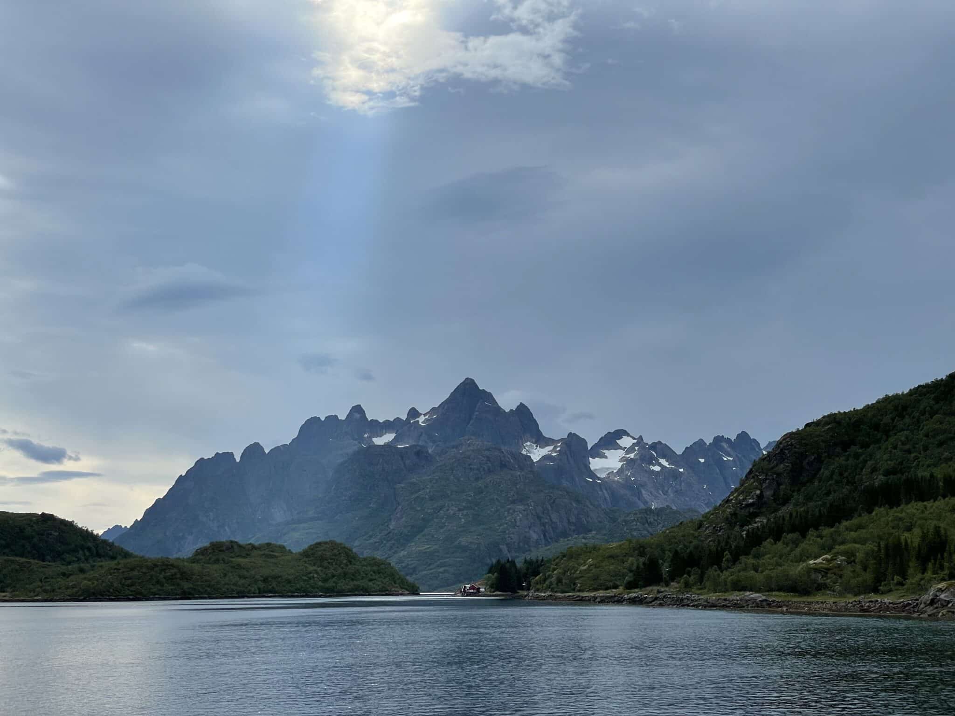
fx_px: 1435
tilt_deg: +11.5
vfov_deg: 28.0
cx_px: 478
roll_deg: -0.5
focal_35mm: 52
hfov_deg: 36.8
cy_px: 358
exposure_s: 1/1712
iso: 25
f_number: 2
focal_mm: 6
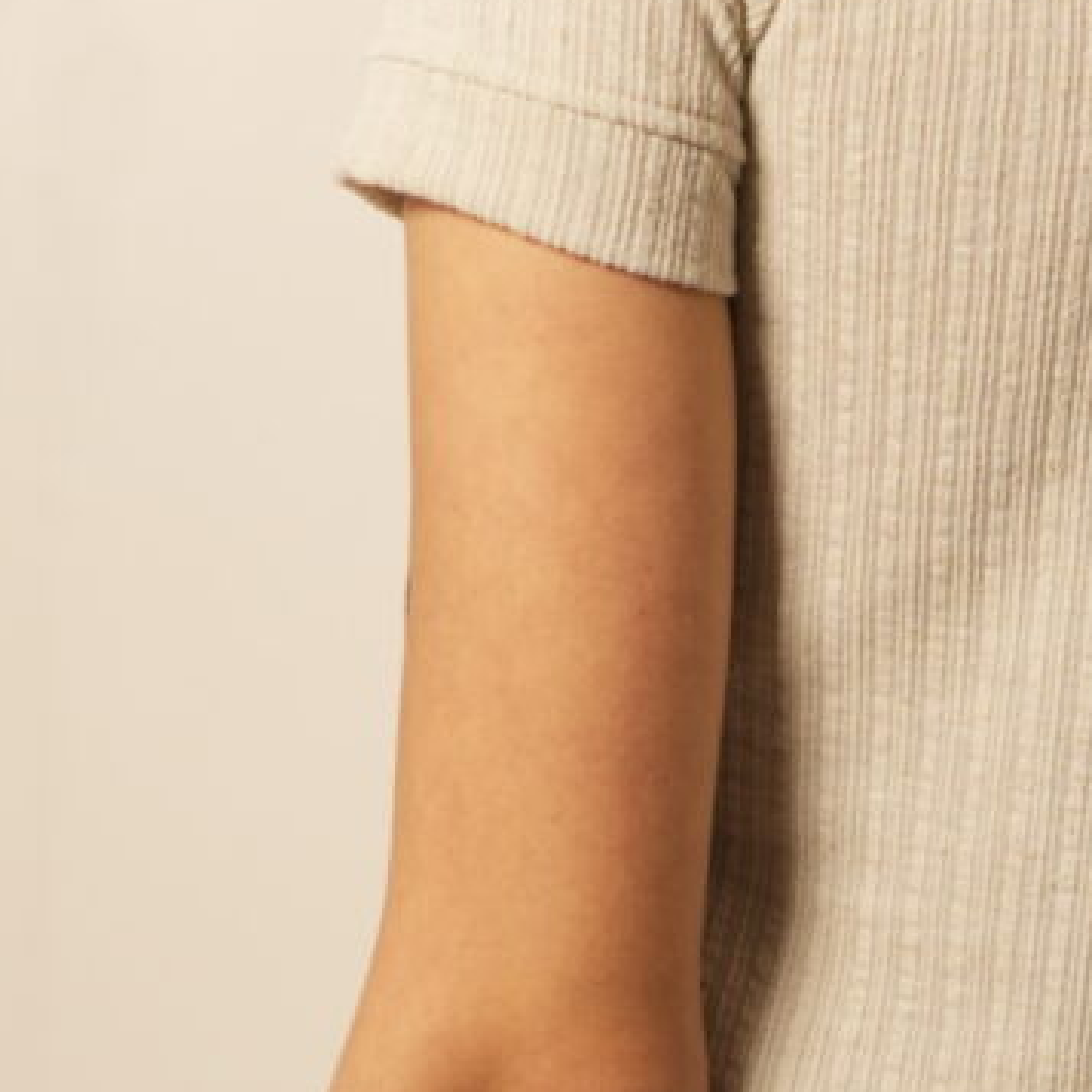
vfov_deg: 8.2
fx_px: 7638
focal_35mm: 214
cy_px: 431
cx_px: 1211
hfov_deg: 8.1
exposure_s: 1/125
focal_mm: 50
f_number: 2.8
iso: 640
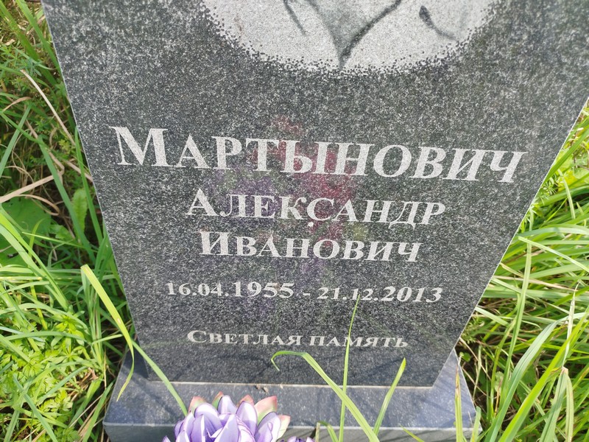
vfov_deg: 56.8
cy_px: 221
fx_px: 408
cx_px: 294
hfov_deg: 71.6
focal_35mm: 24
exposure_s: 1/191
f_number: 1.7
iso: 50
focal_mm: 5.31
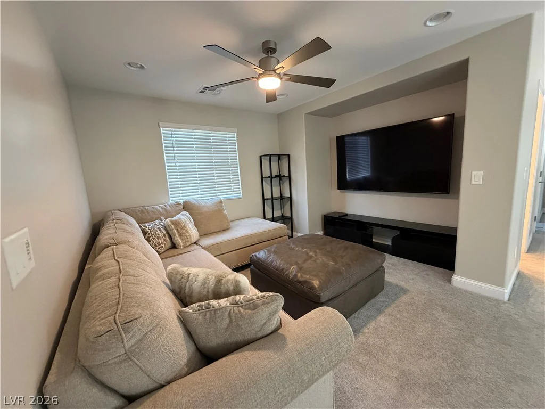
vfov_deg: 85.7
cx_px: 272
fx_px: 220
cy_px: 204
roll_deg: +3.3
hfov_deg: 102.1
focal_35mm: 14
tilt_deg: -8.9
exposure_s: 1/60
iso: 500
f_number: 2.2
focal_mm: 2.22
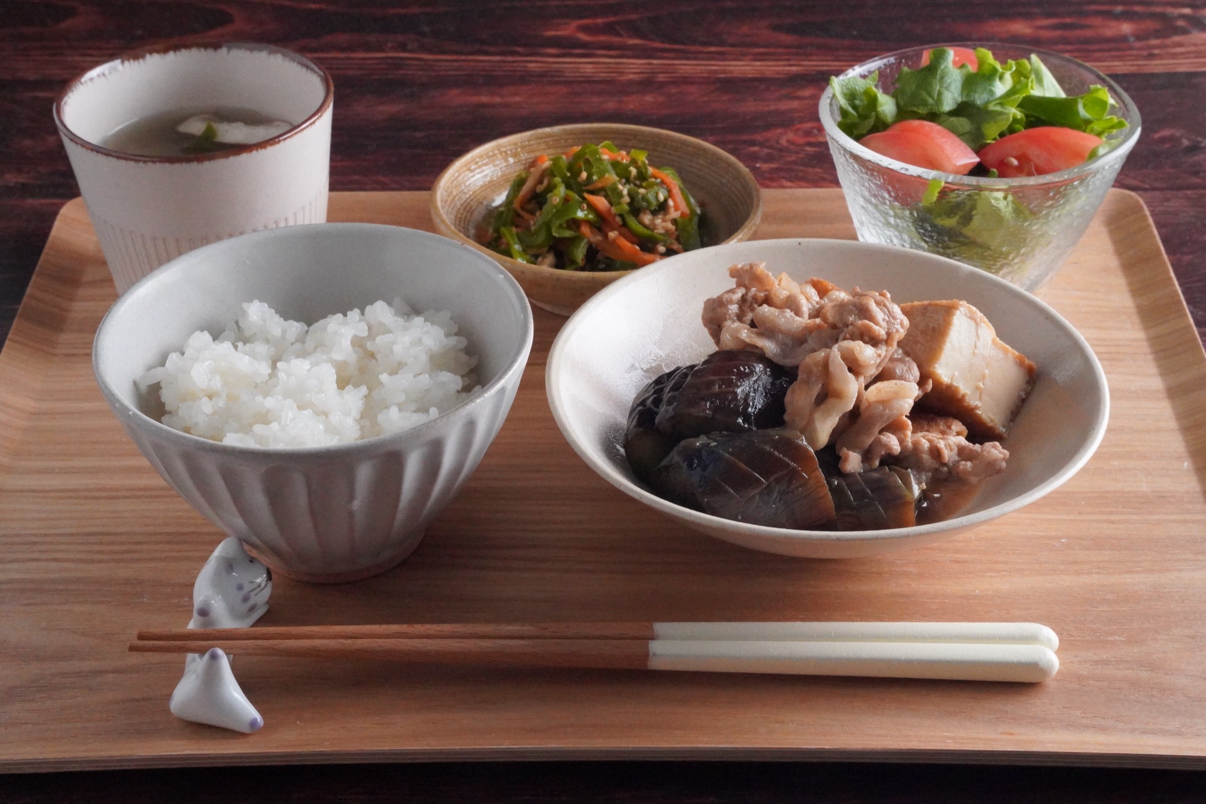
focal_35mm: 70
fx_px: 2345
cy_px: 402
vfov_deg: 19.5
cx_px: 603
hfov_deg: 28.8
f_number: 22
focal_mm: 70
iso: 25600
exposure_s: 1/80
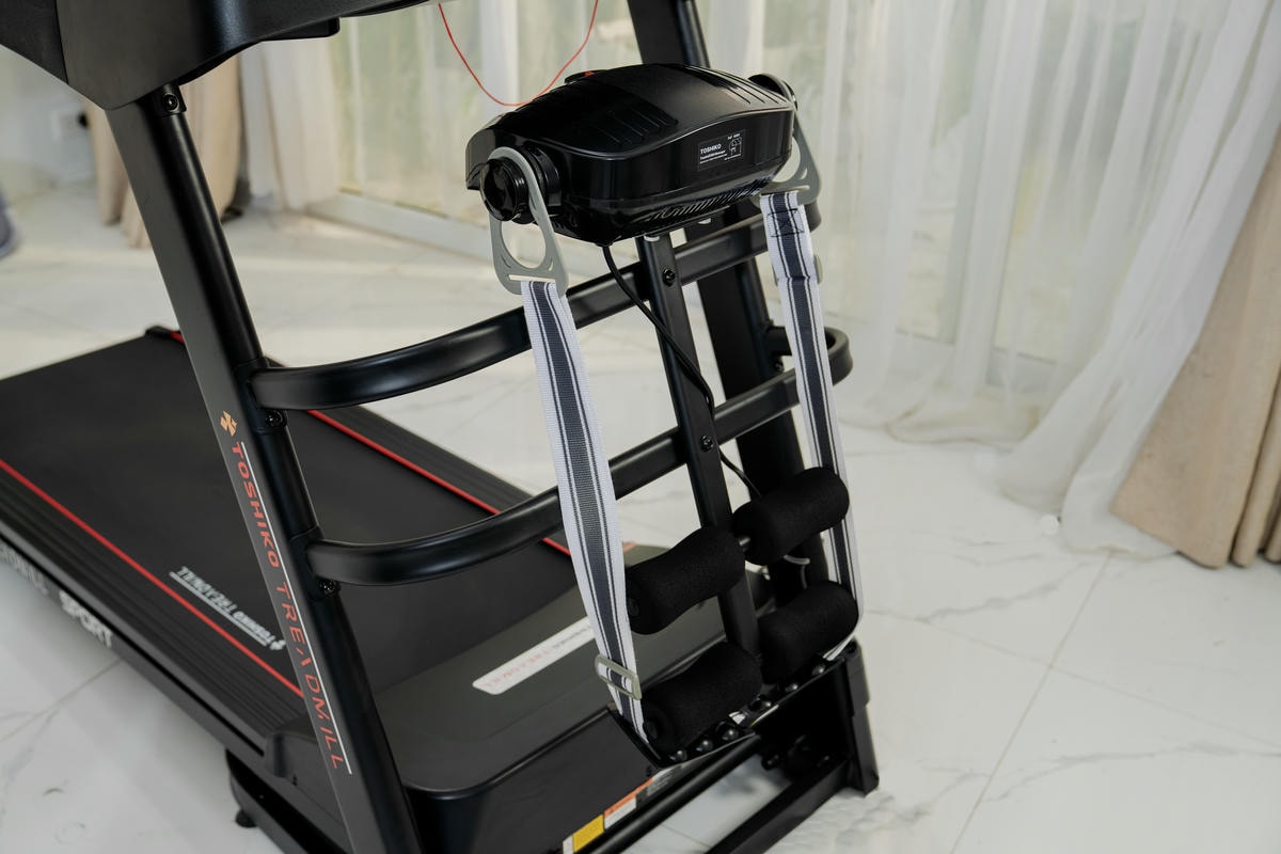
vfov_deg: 34.2
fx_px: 1388
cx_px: 640
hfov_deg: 49.6
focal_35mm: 39
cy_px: 427
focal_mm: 39
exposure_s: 1/160
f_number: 4
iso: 320
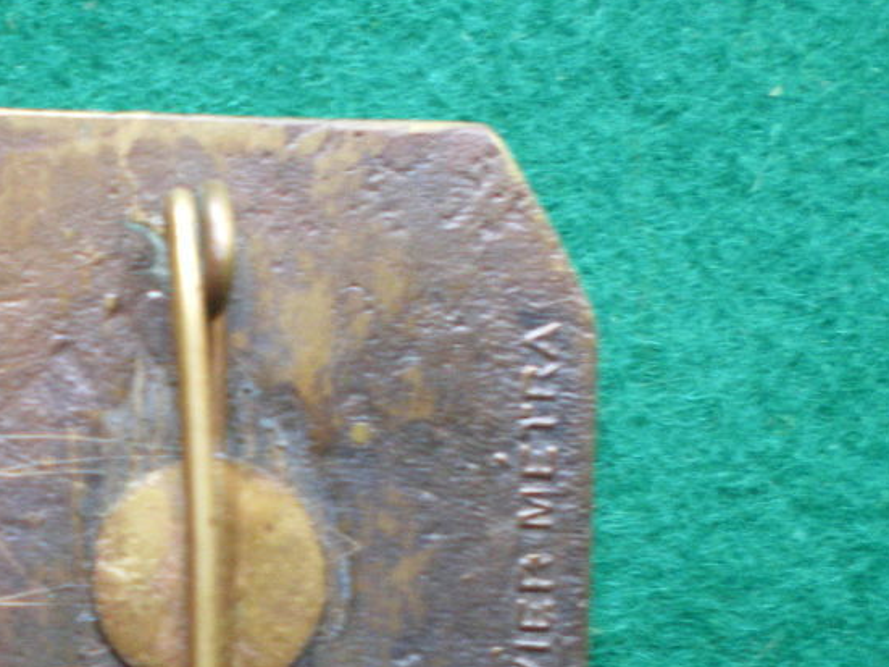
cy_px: 570
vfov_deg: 20.9
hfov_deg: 27.4
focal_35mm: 69
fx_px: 1772
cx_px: 131
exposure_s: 1/13
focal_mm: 6.3
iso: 400
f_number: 3.1
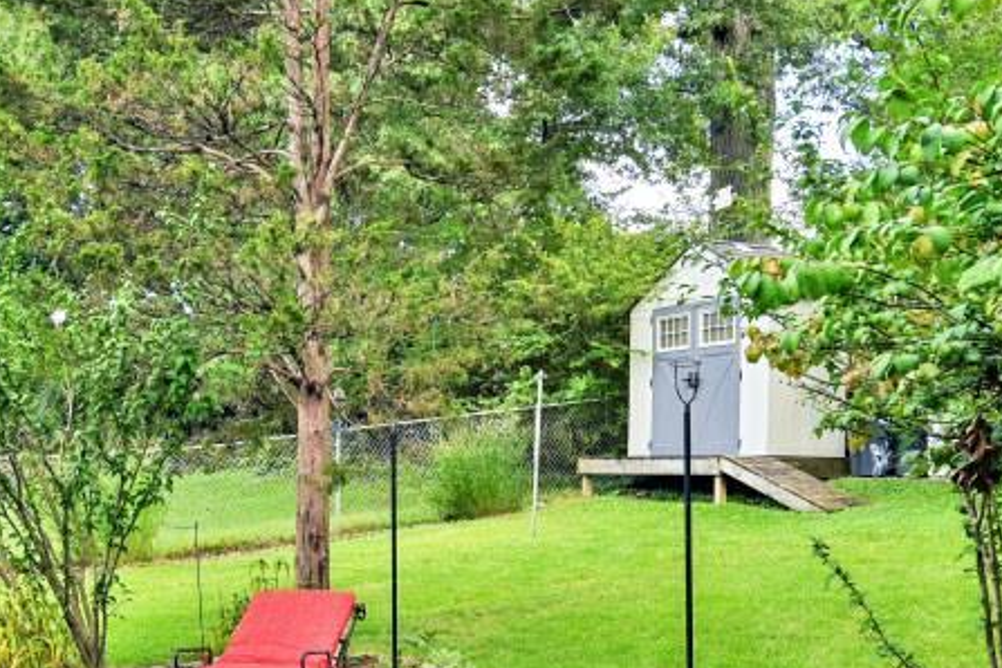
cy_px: 484
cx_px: 363
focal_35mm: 47
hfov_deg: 41.5
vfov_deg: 28.3
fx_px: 1308
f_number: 5.6
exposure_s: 1/250
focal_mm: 14
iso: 200
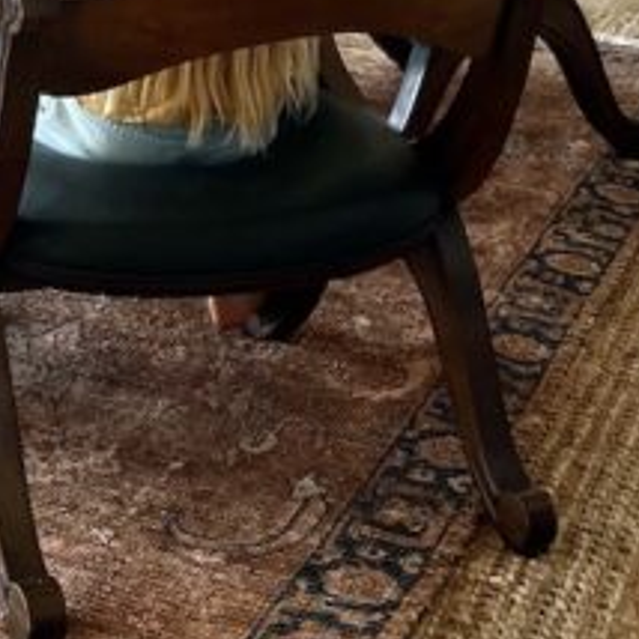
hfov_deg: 16.5
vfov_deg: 15.5
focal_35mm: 103
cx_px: -6
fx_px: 2151
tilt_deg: -4.8
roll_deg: +0.7
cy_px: -334
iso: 80
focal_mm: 5.7
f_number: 1.5
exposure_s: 1/121
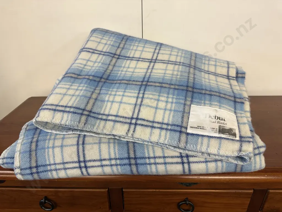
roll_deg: +1.4
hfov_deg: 71.6
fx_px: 196
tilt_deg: -27.0
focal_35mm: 24
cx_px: 141
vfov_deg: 56.8
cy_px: 106
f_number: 1.78
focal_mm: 6.86
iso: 160
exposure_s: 1/100
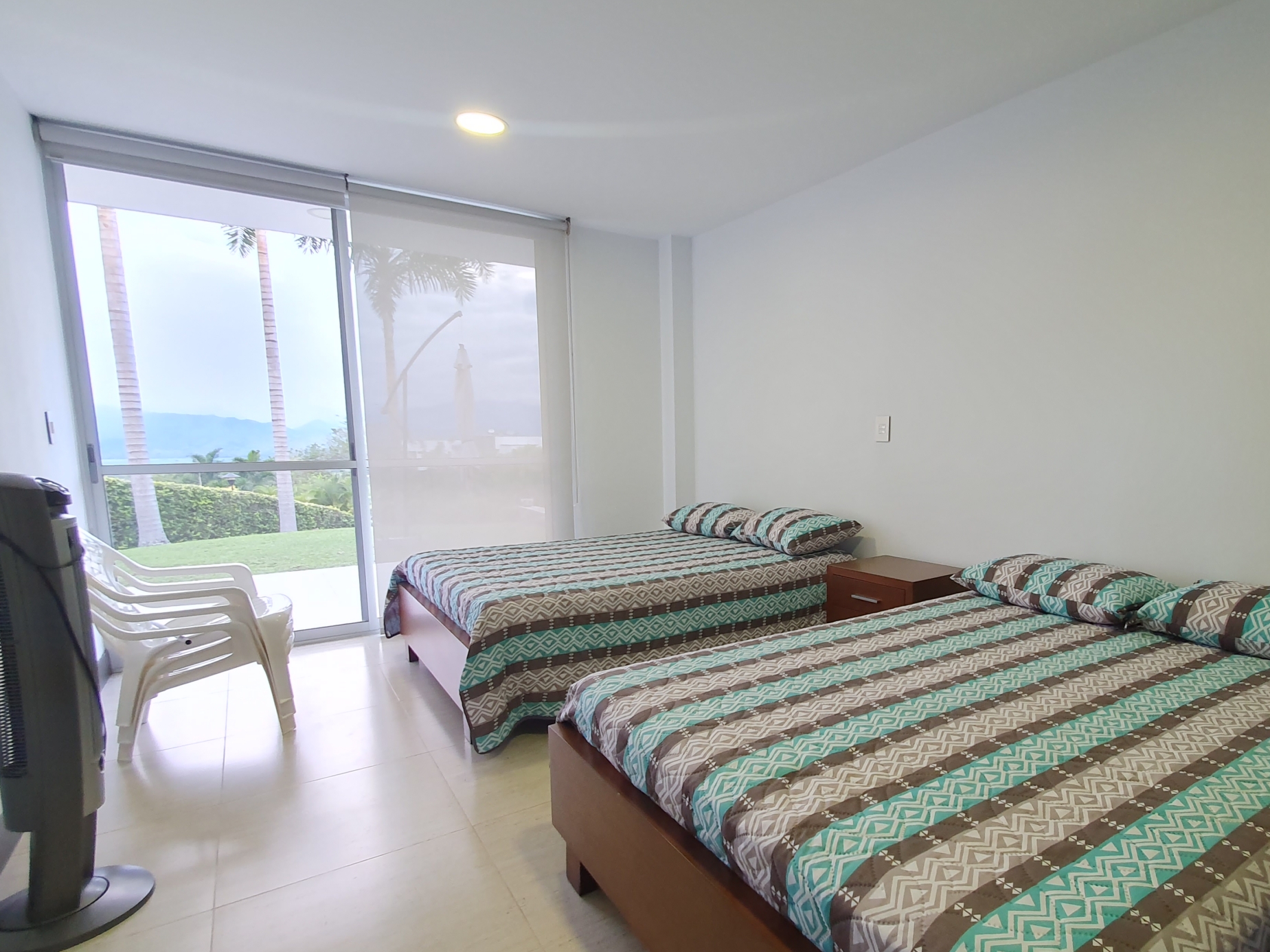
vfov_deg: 71.5
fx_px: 660
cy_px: 515
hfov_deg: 87.0
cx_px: 742
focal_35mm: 18
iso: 125
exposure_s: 1/60
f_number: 2.2
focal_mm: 1.8
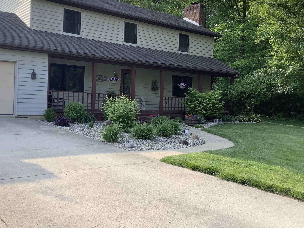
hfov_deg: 50.1
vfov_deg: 38.6
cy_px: 96
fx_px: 325
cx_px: 140
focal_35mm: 37
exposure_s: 1/275
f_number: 2.4
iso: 25
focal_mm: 3.3
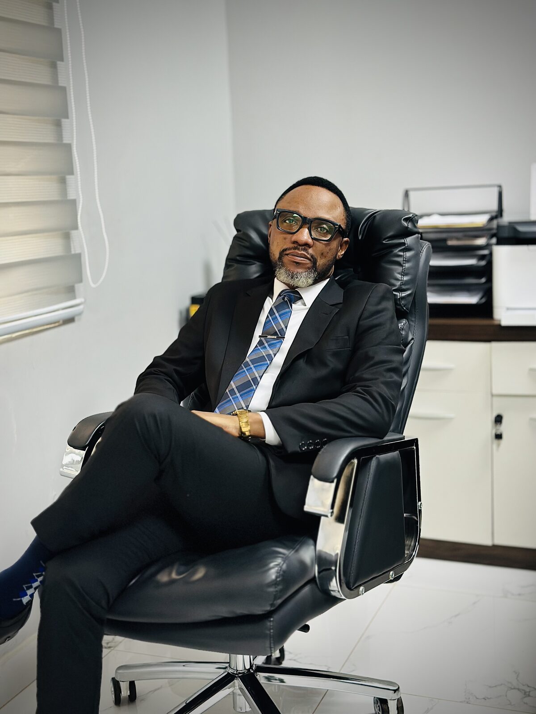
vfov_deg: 39.7
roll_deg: +2.3
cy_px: 357
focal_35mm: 48
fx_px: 991
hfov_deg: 30.3
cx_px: 268
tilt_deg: -9.8
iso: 250
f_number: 1.78
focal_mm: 6.86
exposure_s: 1/60
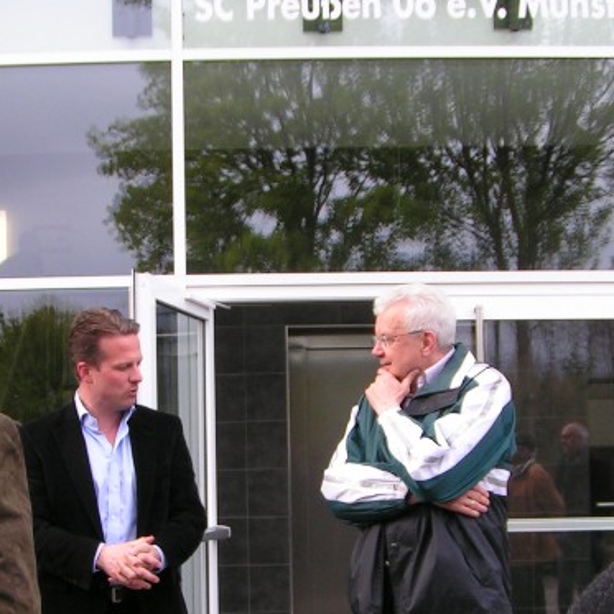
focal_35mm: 72
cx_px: 206
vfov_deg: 23.9
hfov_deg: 23.9
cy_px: 421
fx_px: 1445
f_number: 4
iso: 50
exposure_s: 1/100
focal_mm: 5.8
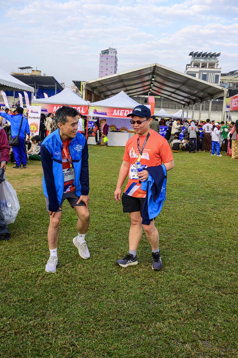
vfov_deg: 54.4
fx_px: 347
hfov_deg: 37.9
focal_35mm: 35
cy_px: 179
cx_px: 119
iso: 1100
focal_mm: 35
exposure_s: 1/640
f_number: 8
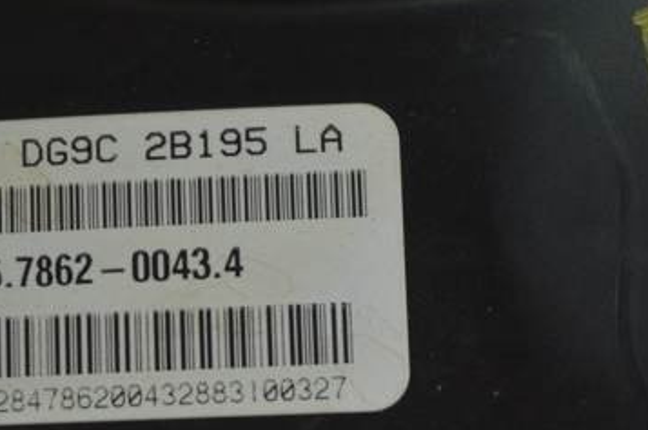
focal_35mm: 148
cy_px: 226
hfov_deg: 13.8
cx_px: 136
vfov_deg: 9.3
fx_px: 2658
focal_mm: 55
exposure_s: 1/60
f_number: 5.6
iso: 400
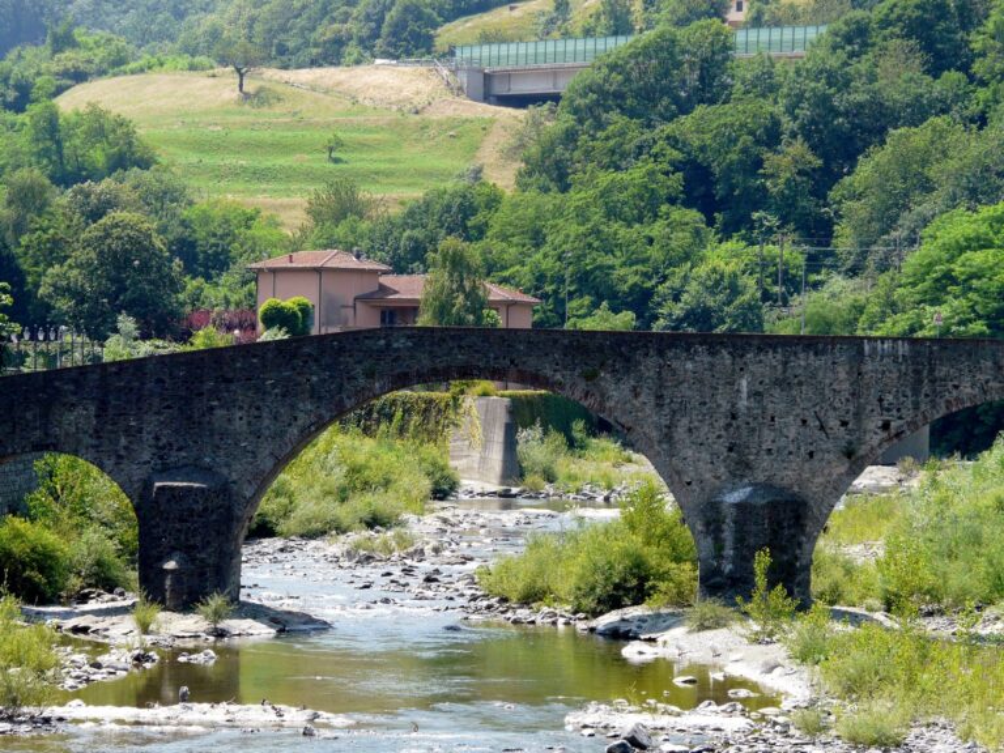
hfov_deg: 13.4
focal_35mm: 147
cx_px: 502
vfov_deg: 10.1
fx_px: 4264
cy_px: 376
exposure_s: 1/250
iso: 100
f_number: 5
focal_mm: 24.2
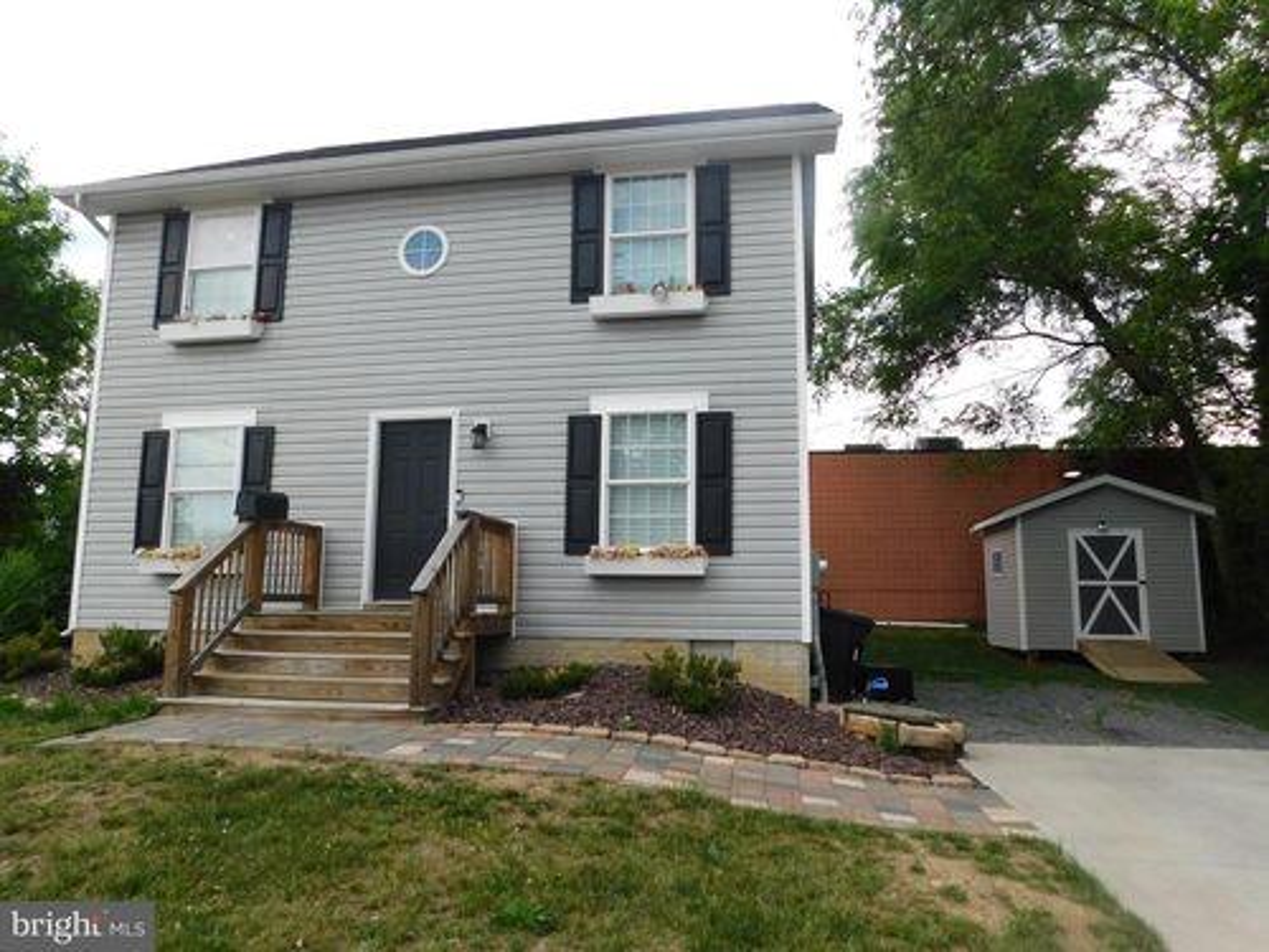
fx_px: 843
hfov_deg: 73.9
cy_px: 476
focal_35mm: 23
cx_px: 634
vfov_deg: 58.9
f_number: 3
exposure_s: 1/500
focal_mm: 4
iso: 125
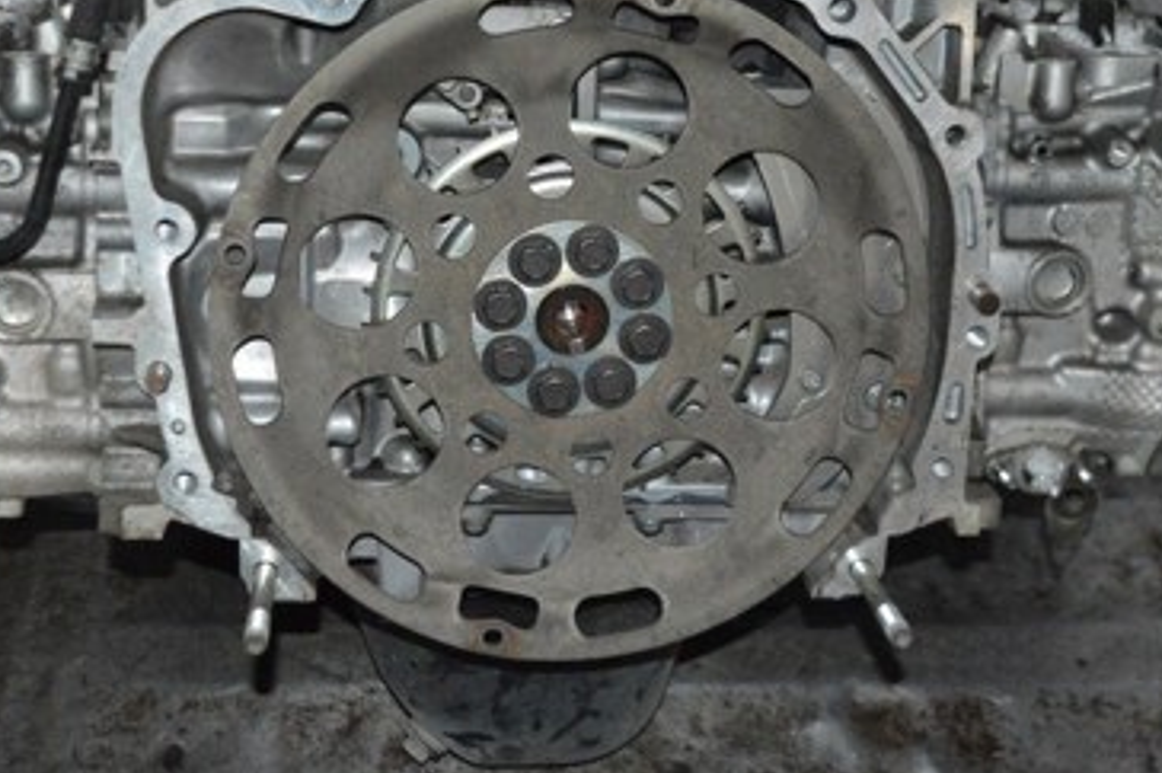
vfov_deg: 23.1
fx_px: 1870
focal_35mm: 58
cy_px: 184
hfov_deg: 34.5
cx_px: 520
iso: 3200
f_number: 3.8
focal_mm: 22
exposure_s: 1/25
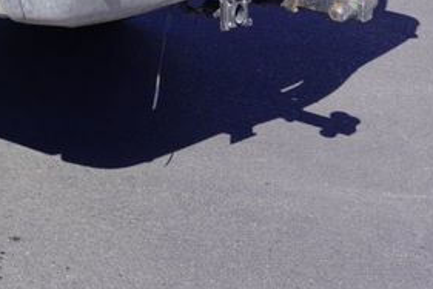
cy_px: -180
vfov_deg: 11.3
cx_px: -251
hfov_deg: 16.0
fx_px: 1382
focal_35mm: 115
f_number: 9
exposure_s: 1/125
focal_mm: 21
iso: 100
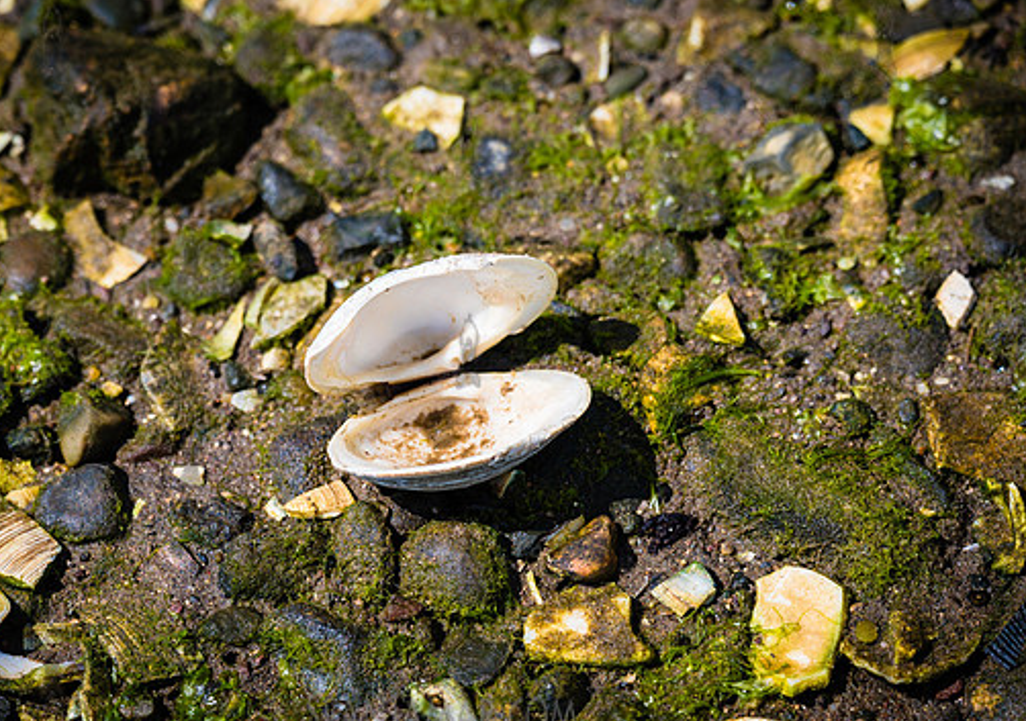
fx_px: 5537
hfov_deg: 10.6
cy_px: 377
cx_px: 394
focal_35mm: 191
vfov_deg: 7.5
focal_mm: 150
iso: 80
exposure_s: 1/640
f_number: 4
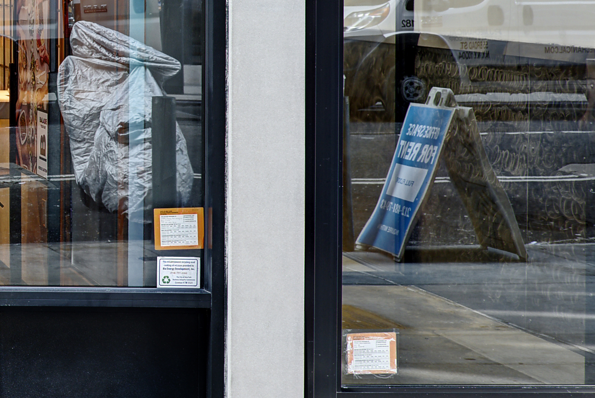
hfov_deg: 17.5
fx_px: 1704
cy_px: -20
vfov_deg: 13.1
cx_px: -329
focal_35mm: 103
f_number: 8
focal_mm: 32
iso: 160
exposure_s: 1/2
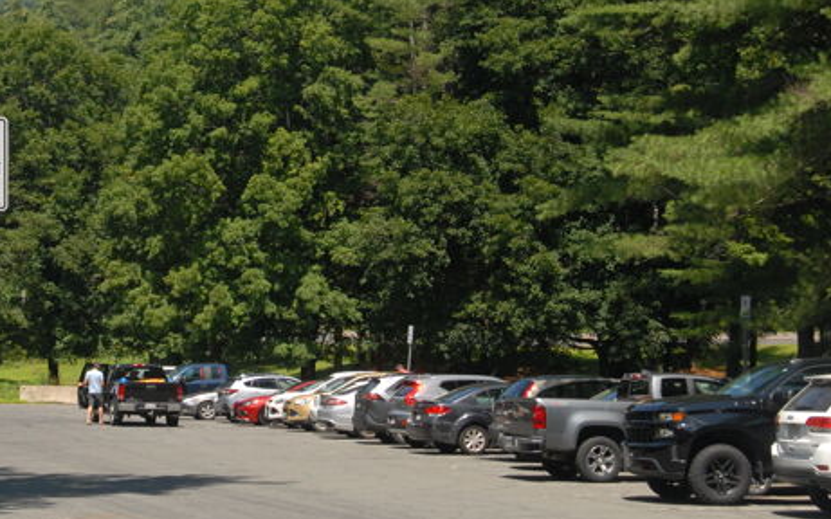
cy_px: 206
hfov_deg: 24.0
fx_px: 1925
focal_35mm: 85
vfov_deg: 15.3
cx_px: 171
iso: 250
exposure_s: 1/400
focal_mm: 32
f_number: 8
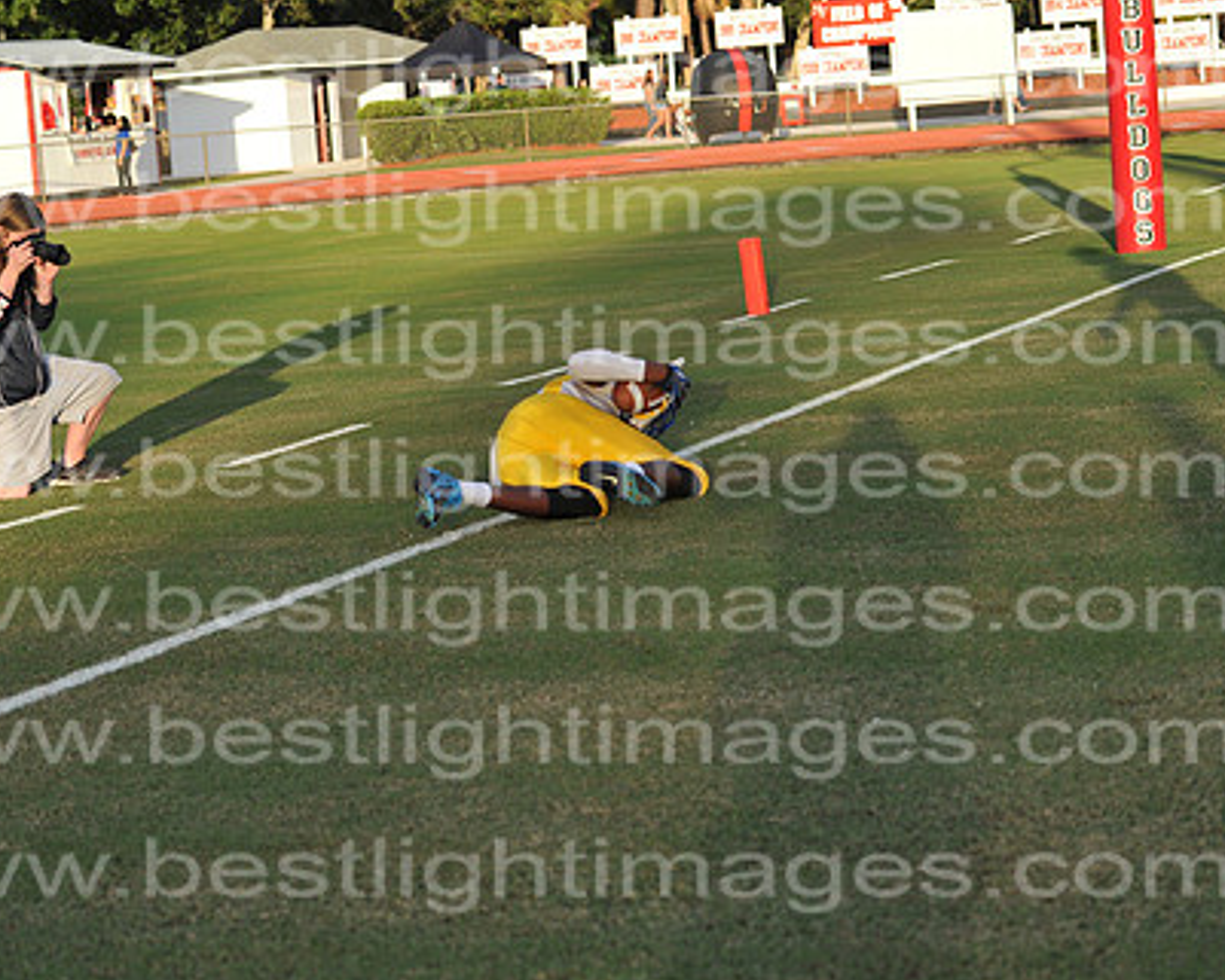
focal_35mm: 95
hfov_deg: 20.2
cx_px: 544
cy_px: 409
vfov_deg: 16.2
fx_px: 3445
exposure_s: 1/2500
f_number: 3.5
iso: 800
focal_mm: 70
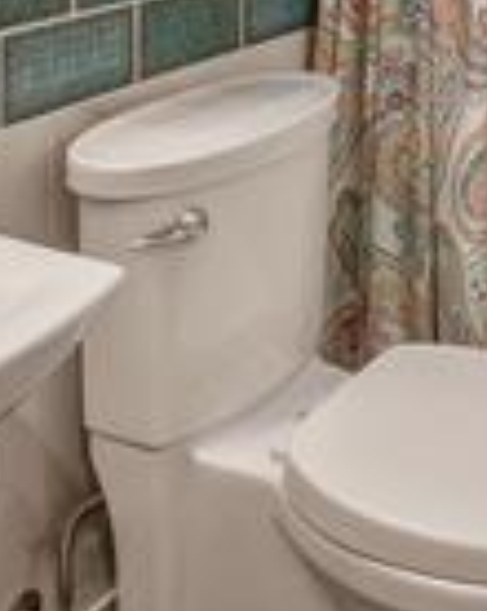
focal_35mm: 61
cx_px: 469
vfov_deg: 26.6
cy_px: -168
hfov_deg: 24.0
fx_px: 1101
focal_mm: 14
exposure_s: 1/15
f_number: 8
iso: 800
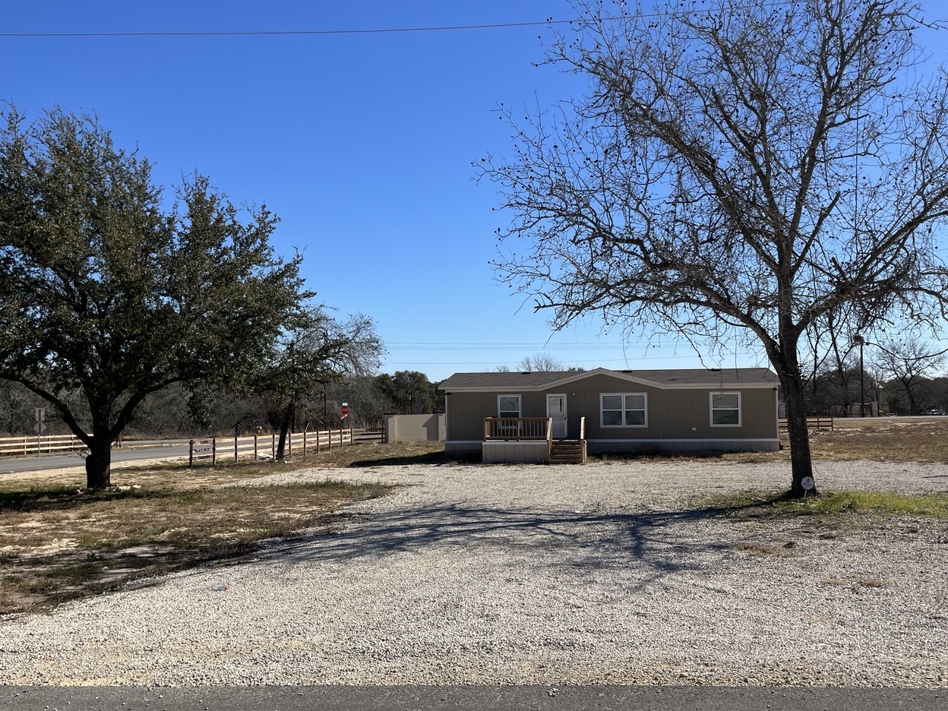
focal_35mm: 30
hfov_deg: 59.8
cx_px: 534
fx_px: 822
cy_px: 373
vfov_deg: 46.8
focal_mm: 5.1
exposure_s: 1/4854
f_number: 1.6
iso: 50
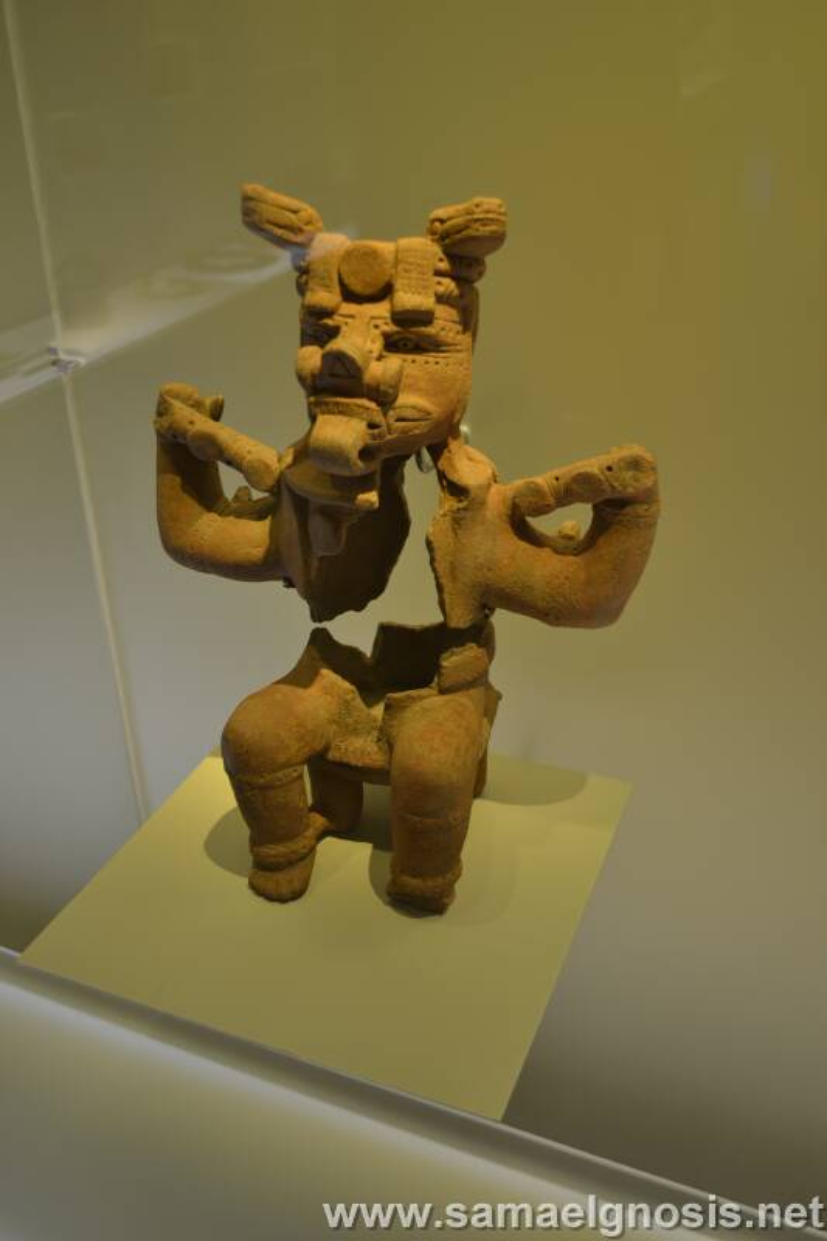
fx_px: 1138
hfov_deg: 40.0
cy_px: 620
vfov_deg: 57.2
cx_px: 414
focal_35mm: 33
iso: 100
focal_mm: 22
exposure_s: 1/15
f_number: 4
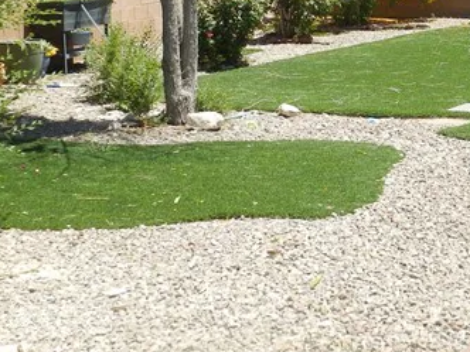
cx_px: 452
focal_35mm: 77
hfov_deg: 24.4
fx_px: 1045
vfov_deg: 18.7
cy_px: 6
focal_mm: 4.5
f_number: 3.2
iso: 125
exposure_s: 1/1000
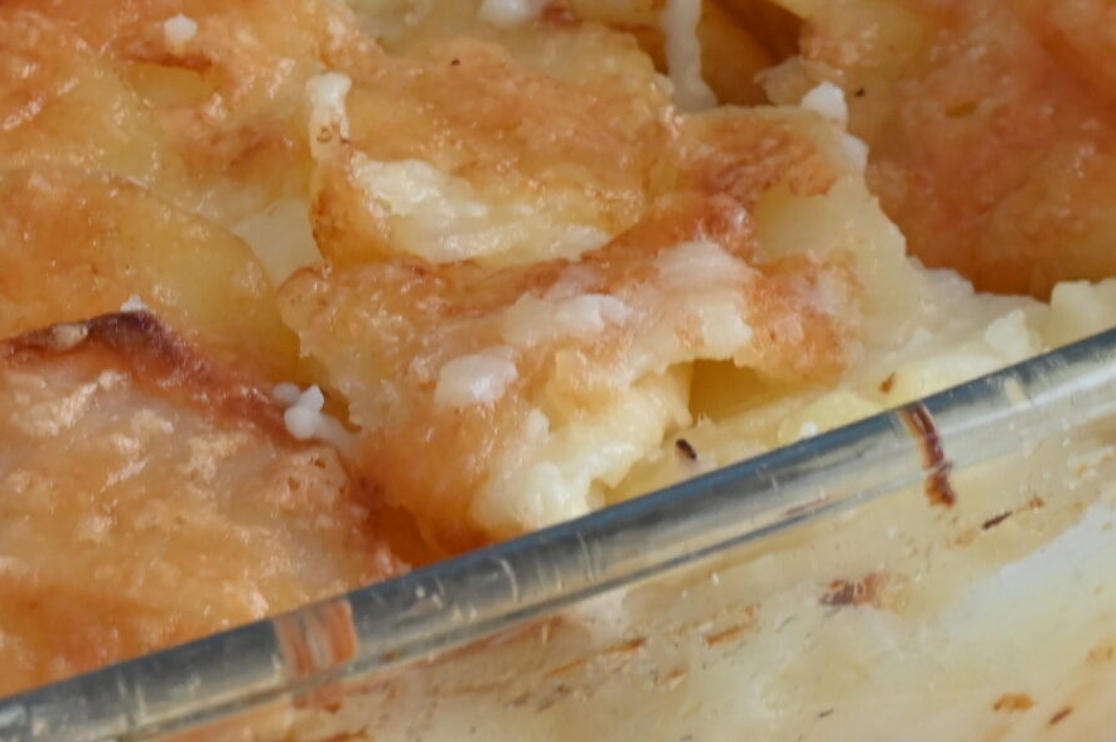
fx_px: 6723
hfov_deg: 9.4
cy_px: 223
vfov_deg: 6.3
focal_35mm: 217
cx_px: -265
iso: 640
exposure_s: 1/6
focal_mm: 50
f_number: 11
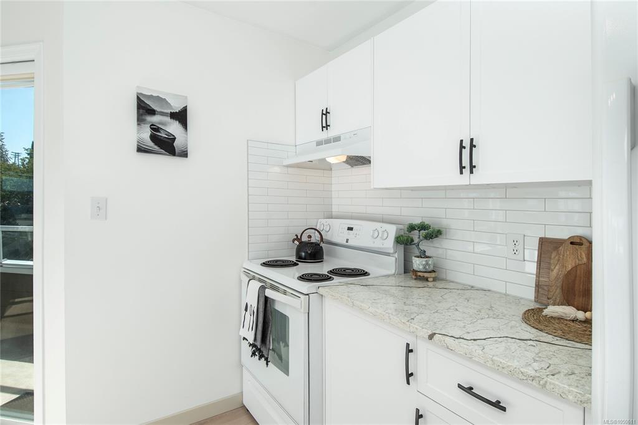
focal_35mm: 18
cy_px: 212
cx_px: 319
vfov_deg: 67.3
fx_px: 319
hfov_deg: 90.0
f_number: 8
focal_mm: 12
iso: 125
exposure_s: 1/60
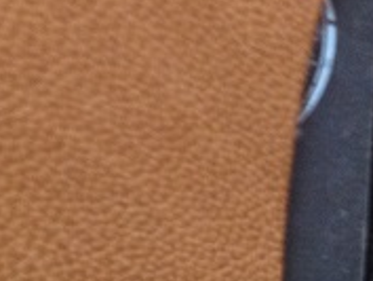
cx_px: 434
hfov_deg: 12.2
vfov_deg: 9.4
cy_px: 218
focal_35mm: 158
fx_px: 1704
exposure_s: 1/20
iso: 160
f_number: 2.4
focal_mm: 4.28
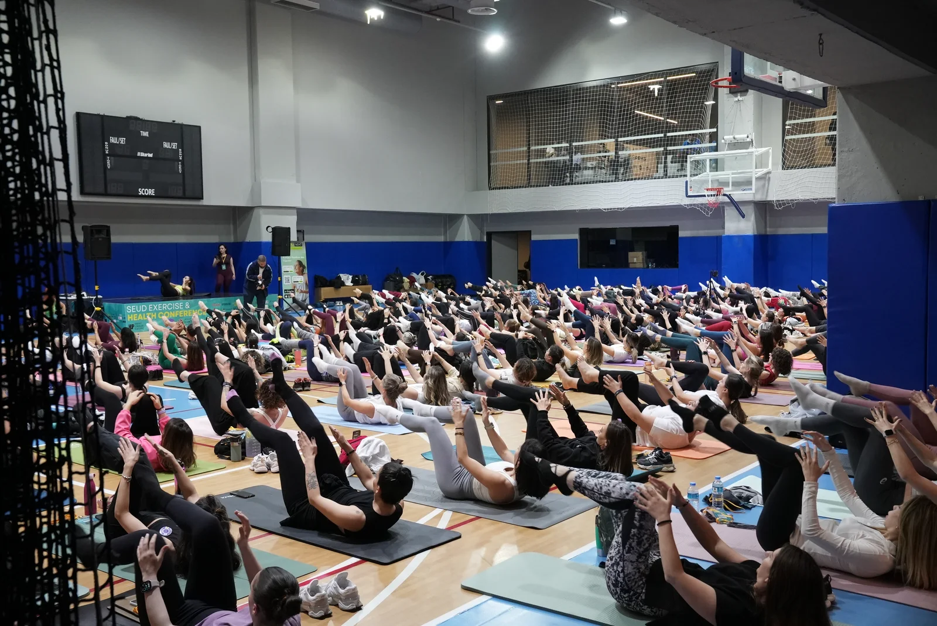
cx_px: 468
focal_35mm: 35
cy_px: 313
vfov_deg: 37.9
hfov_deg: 54.4
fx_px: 912
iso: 8000
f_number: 7.1
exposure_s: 1/100
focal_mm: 35
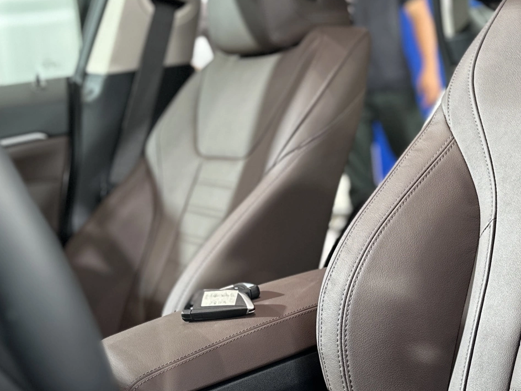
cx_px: 317
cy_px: 154
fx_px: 918
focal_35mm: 61
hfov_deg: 31.6
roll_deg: +5.9
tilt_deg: -5.6
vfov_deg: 24.0
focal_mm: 6.86
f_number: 1.78
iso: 125
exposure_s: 1/100
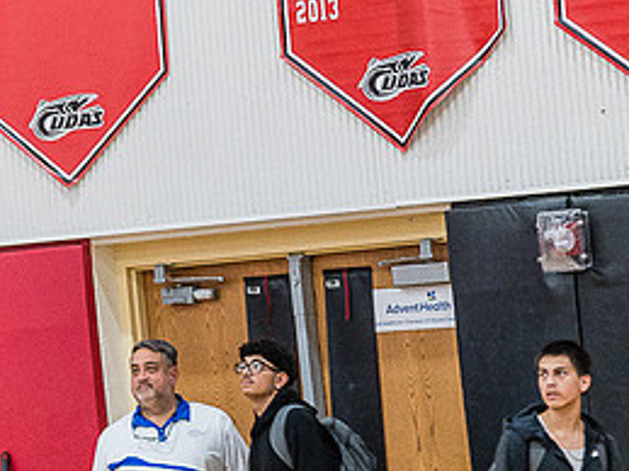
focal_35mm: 258
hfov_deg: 7.7
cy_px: 202
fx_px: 4686
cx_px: 347
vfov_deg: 5.8
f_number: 4
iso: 5000
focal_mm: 120
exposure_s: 1/320
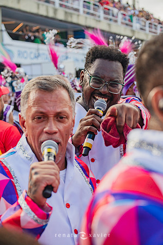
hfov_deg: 19.4
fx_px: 476
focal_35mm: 70
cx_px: 82
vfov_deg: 28.9
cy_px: 122
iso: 400
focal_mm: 70
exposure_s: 1/1600
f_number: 5.6
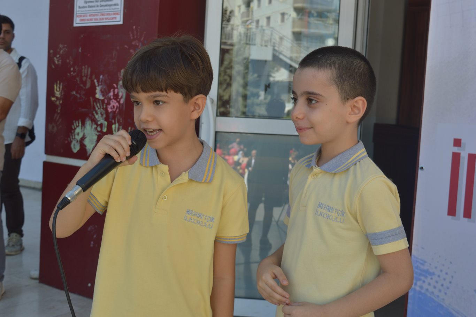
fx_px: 674
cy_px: 158
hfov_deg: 38.9
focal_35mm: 51
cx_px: 238
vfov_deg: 26.5
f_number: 6.3
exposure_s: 1/160
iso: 100
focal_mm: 34
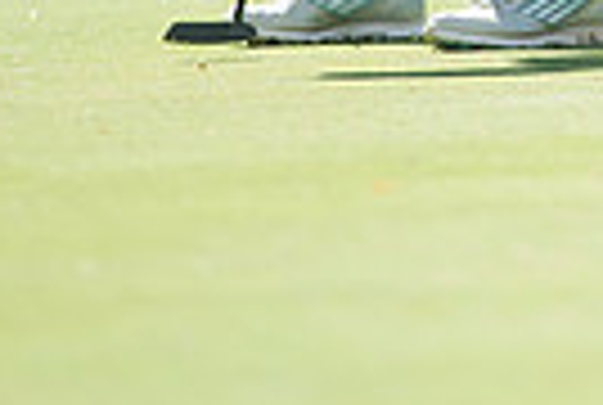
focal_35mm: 1297
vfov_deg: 1.1
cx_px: 886
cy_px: -398
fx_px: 21773
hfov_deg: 1.6
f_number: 4
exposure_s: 1/2500
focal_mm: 300
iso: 400
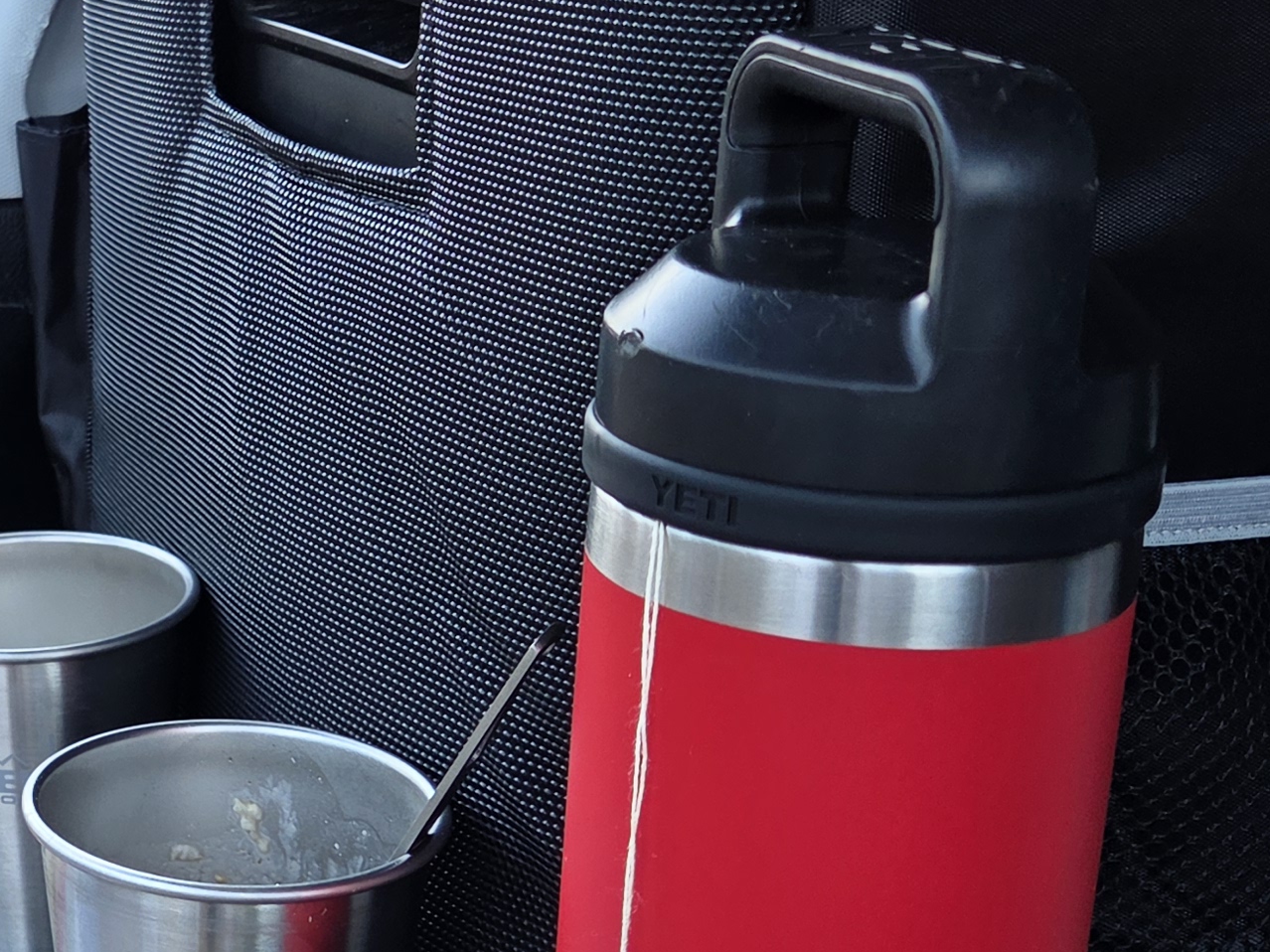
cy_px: 612
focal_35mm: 72
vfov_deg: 20.4
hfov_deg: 24.9
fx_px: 2641
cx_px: -167
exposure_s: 1/180
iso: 64
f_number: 1.8
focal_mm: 5.4
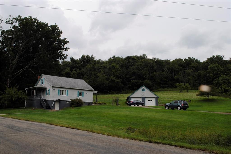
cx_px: 116
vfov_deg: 36.9
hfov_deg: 53.1
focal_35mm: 36
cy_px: 77
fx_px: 231
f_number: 7.1
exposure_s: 1/200
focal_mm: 24
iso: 100
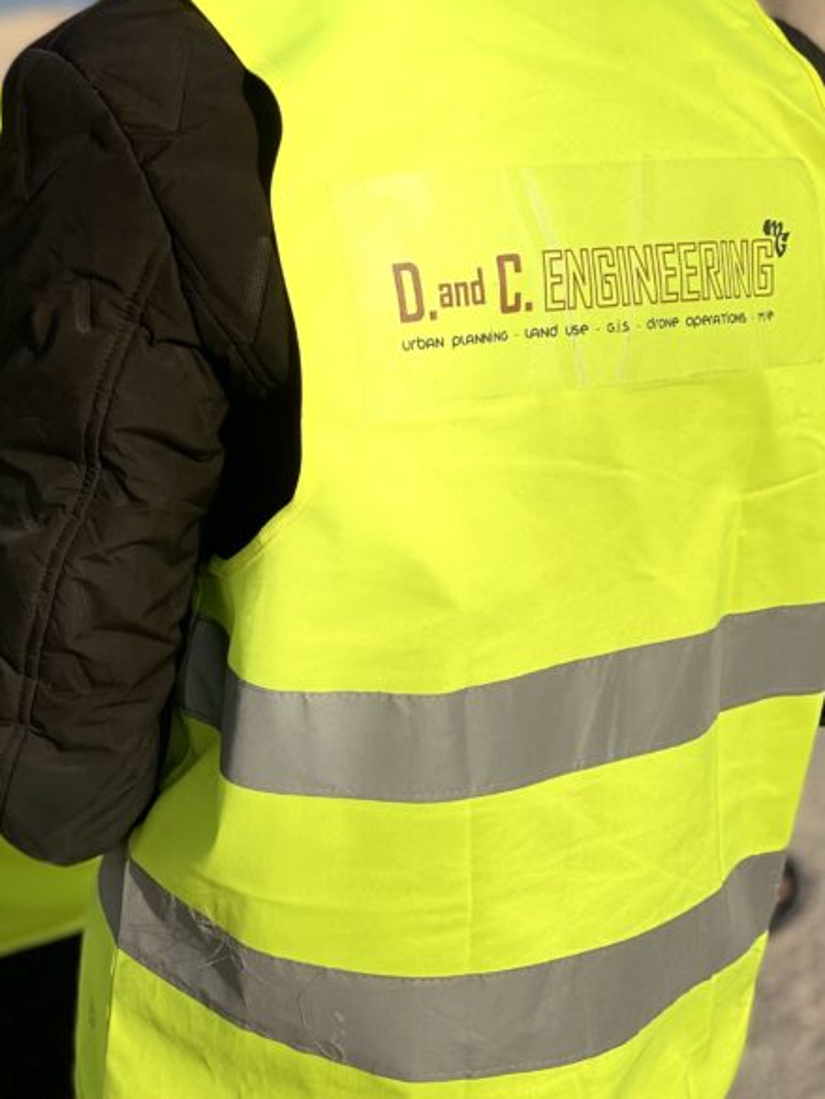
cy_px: 227
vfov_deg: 21.3
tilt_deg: -3.3
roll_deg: -0.8
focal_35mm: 91
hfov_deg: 16.1
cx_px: 148
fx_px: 2891
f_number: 2
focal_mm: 6
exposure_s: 1/2994
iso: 25
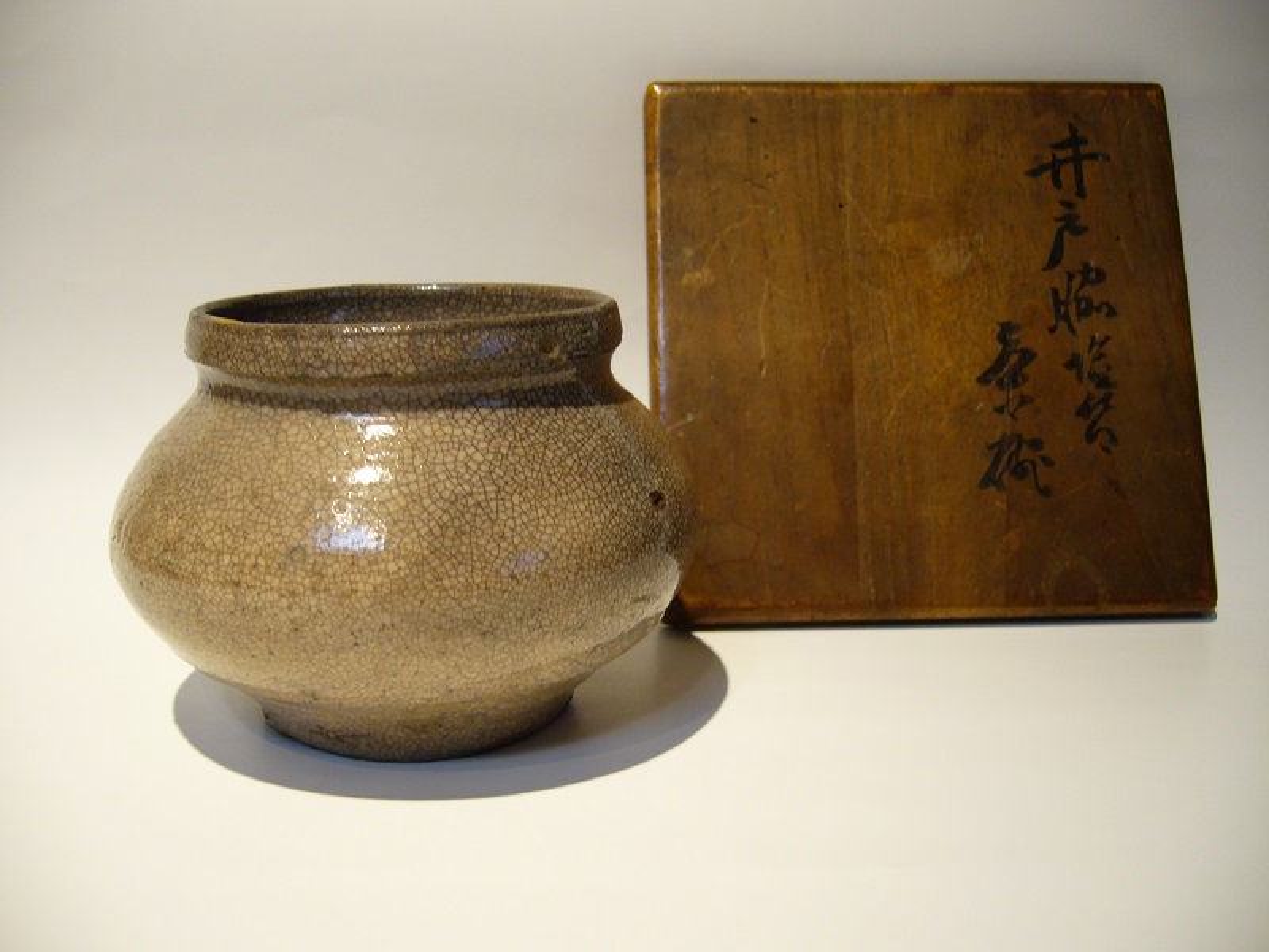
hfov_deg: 52.6
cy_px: 476
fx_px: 1283
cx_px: 634
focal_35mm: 35
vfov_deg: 40.7
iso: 100
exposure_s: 1/13
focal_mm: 5.8
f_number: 2.8
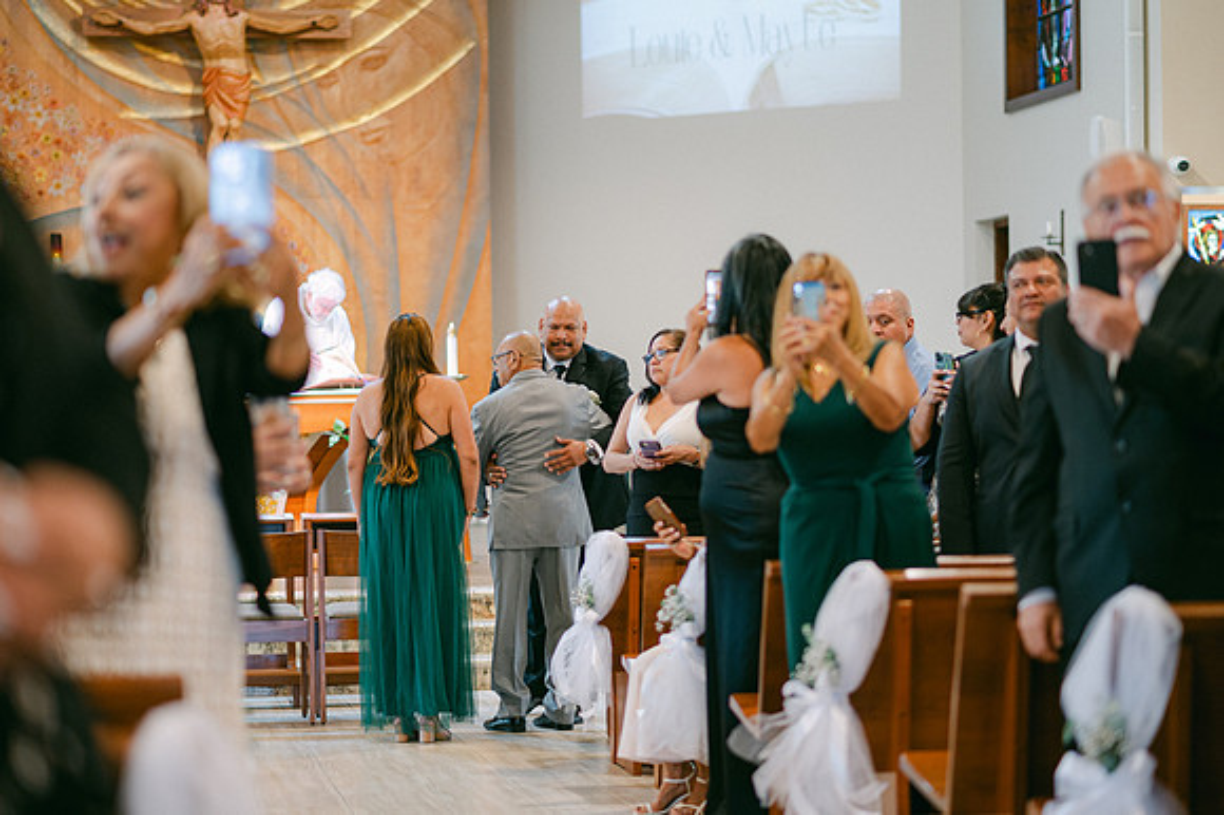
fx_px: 2949
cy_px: 408
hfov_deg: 23.4
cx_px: 612
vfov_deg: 15.7
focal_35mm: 87
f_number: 1.8
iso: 400
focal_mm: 85
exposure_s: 1/100
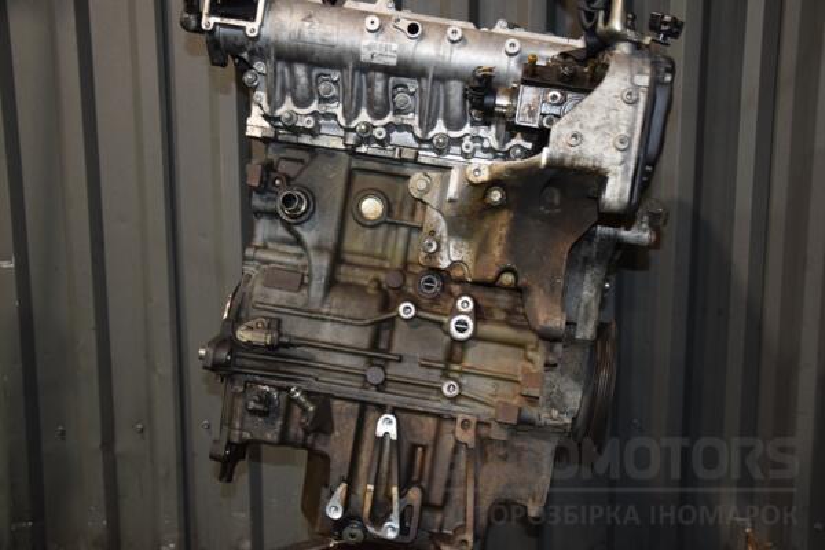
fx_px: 894
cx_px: 412
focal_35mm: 39
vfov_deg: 34.2
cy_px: 275
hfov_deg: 49.6
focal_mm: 26
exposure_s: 1/60
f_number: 5
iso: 800
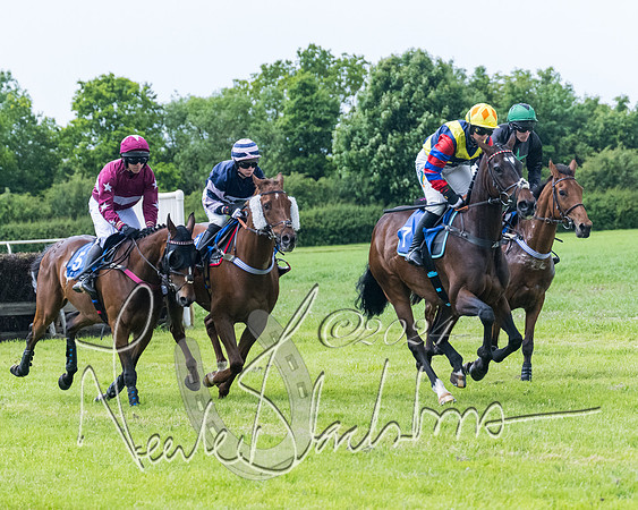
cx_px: 361
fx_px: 3206
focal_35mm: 170
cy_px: 256
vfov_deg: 9.1
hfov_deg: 11.4
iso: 2000
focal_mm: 98
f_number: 4
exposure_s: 1/1600
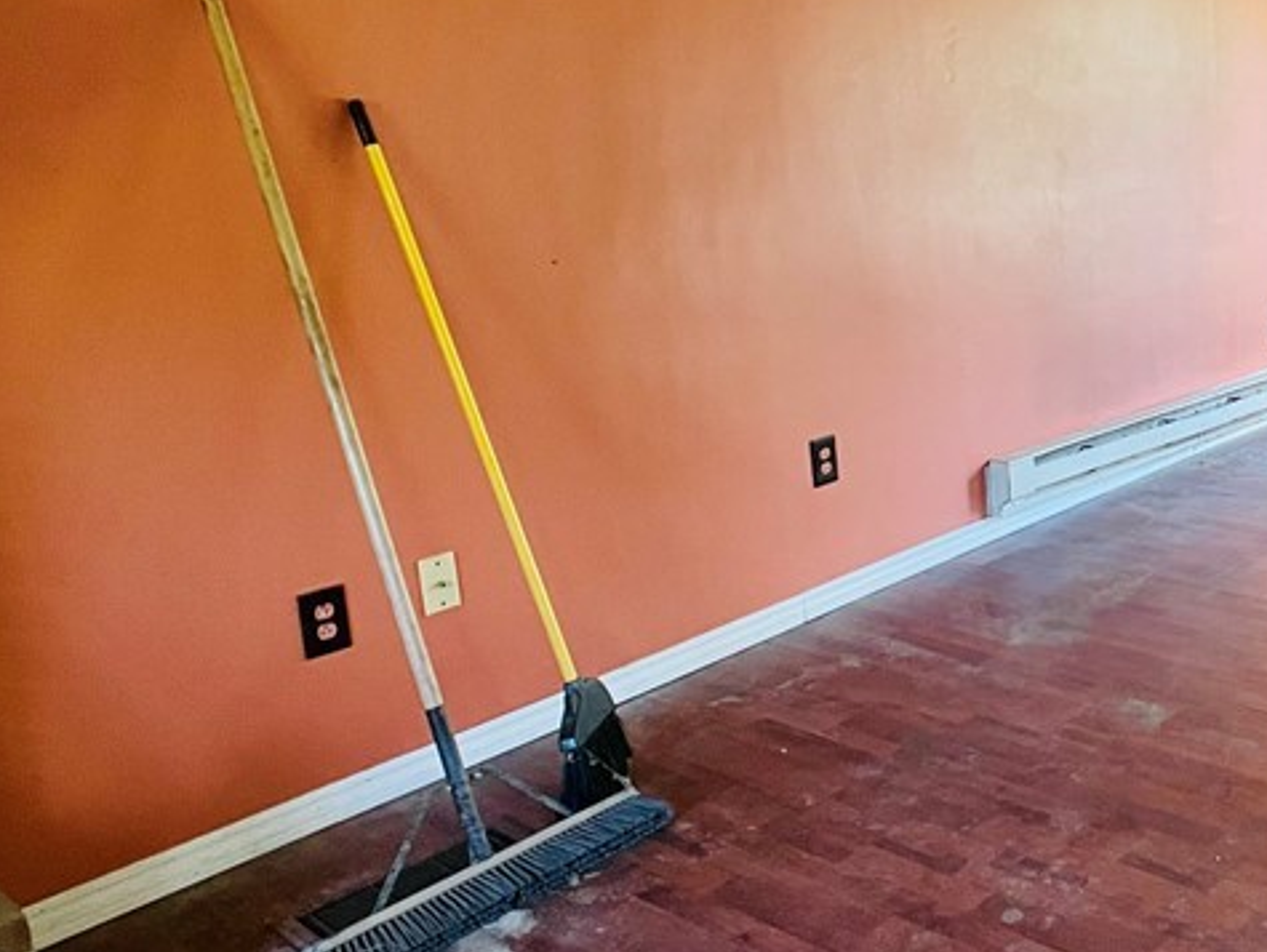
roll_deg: +1.0
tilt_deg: -13.1
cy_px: 445
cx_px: 1174
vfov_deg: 26.1
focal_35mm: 56
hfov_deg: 32.4
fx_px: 2051
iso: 400
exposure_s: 1/60
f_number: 1.6
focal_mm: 4.2
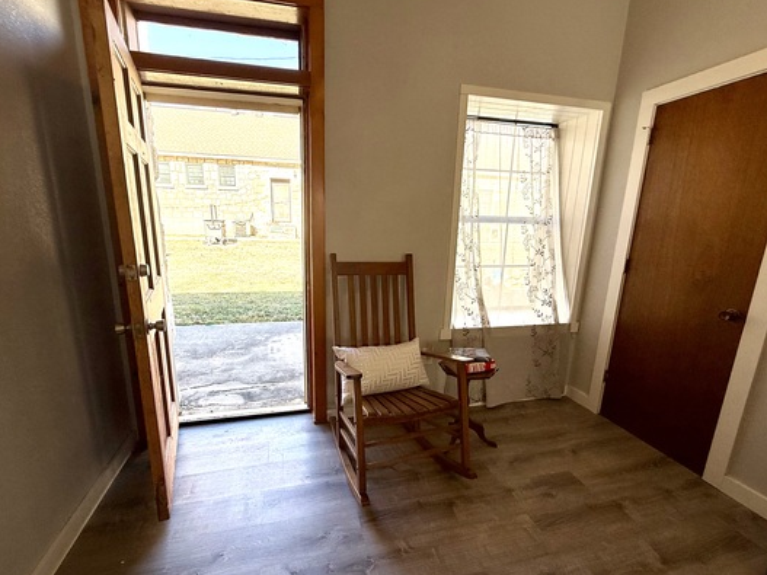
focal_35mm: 17
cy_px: 310
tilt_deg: -13.8
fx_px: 377
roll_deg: -1.7
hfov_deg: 91.0
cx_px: 386
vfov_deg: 74.6
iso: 64
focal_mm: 2.22
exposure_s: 1/286
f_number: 2.2
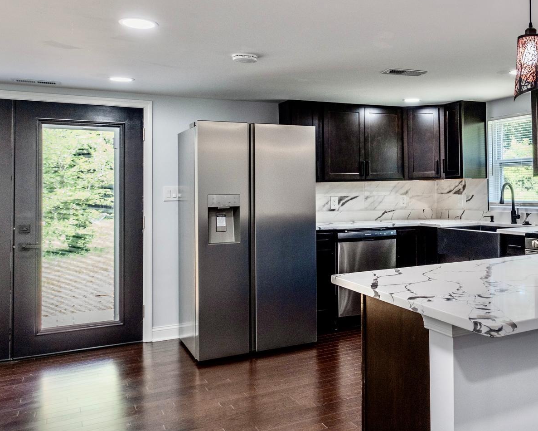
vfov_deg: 43.2
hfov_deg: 50.2
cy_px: 179
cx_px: 418
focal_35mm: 34
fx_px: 541
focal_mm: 13.8
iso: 320
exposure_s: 1/70
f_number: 4
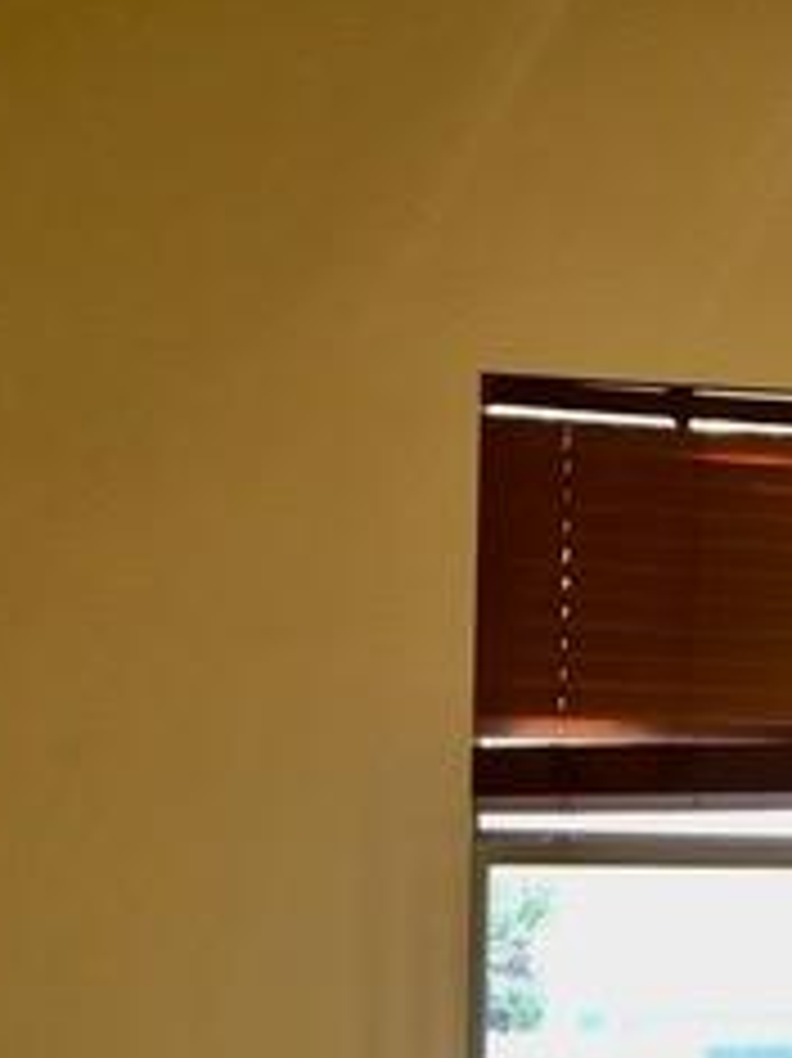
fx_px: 2412
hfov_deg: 18.6
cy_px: 986
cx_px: 513
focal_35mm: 79
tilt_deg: -4.1
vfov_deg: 23.9
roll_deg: -1.7
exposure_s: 1/30
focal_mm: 4.15
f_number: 2.2
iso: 50
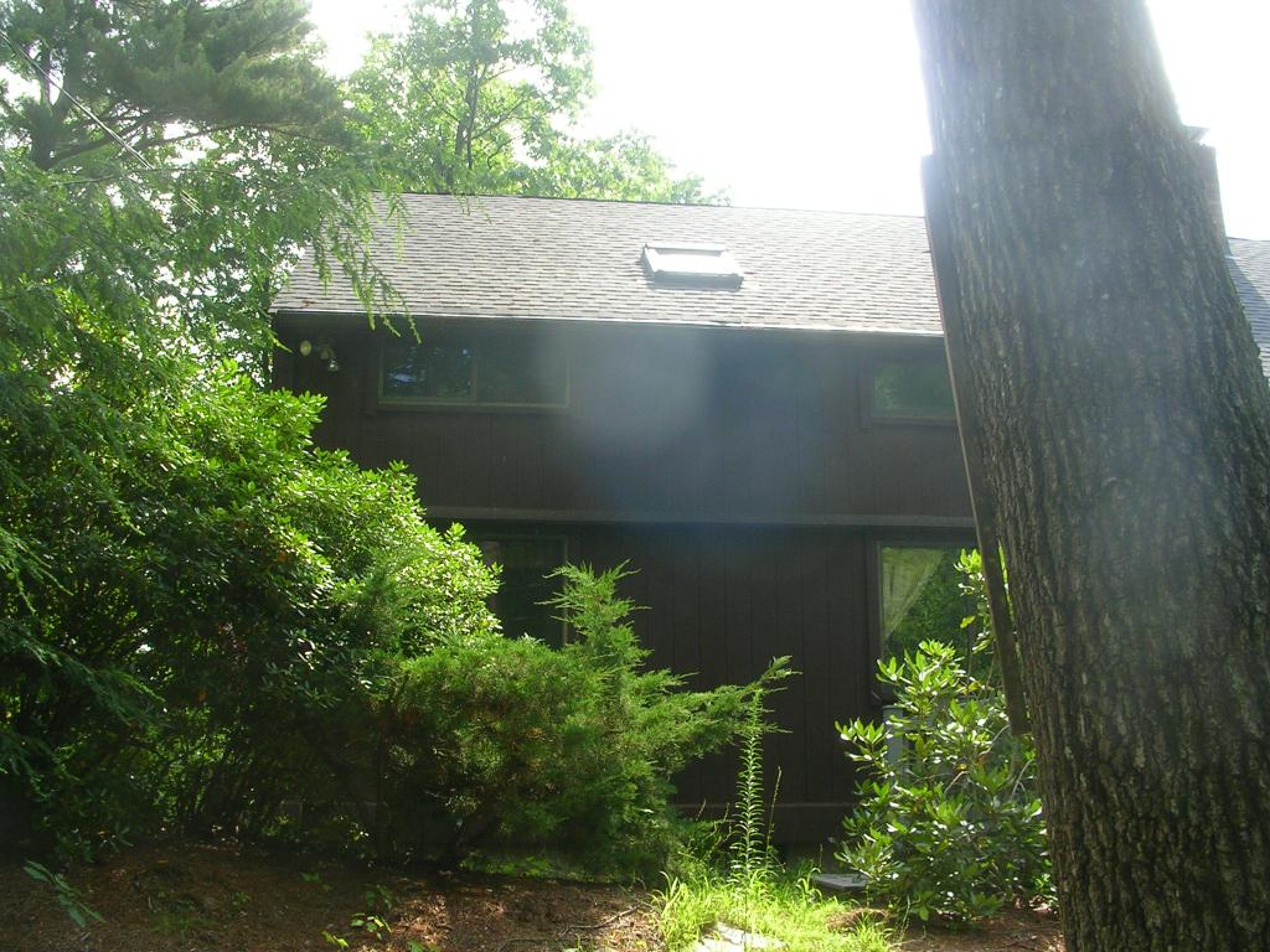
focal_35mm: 38
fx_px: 1394
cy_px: 476
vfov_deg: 37.7
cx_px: 635
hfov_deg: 49.0
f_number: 5.6
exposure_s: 1/82.1
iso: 50
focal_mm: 5.8
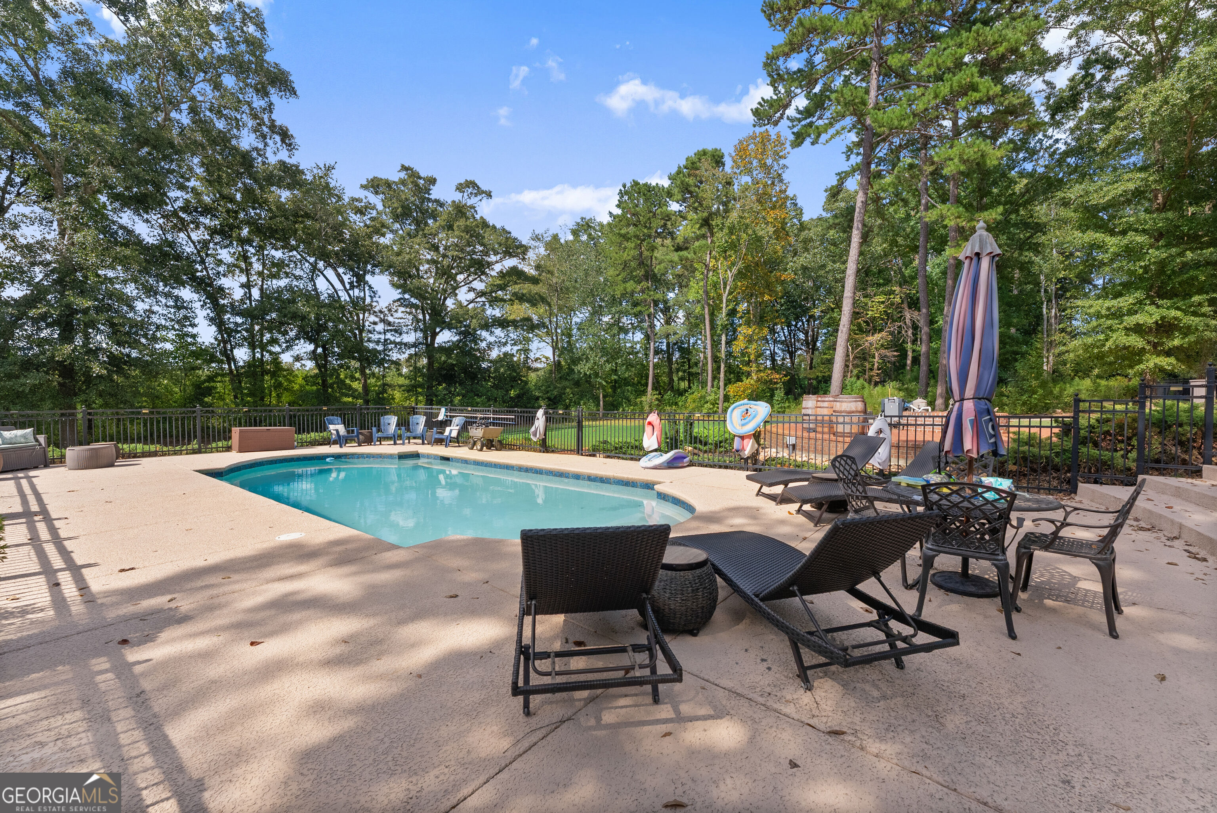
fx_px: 474
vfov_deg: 81.3
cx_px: 608
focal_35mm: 14
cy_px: 406
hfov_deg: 104.2
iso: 640
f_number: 7.1
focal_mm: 14
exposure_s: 1/800
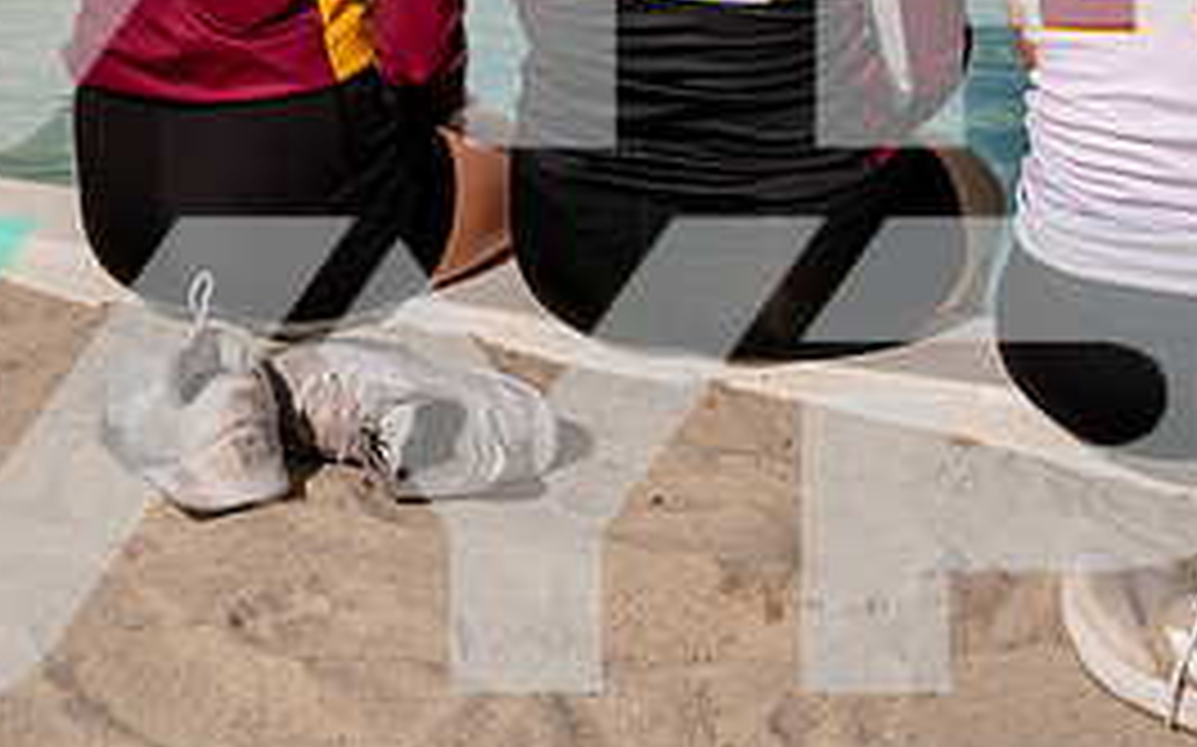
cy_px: -88
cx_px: 729
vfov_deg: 18.1
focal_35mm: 69
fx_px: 2250
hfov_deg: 29.7
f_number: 9
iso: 100
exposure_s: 1/320
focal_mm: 31
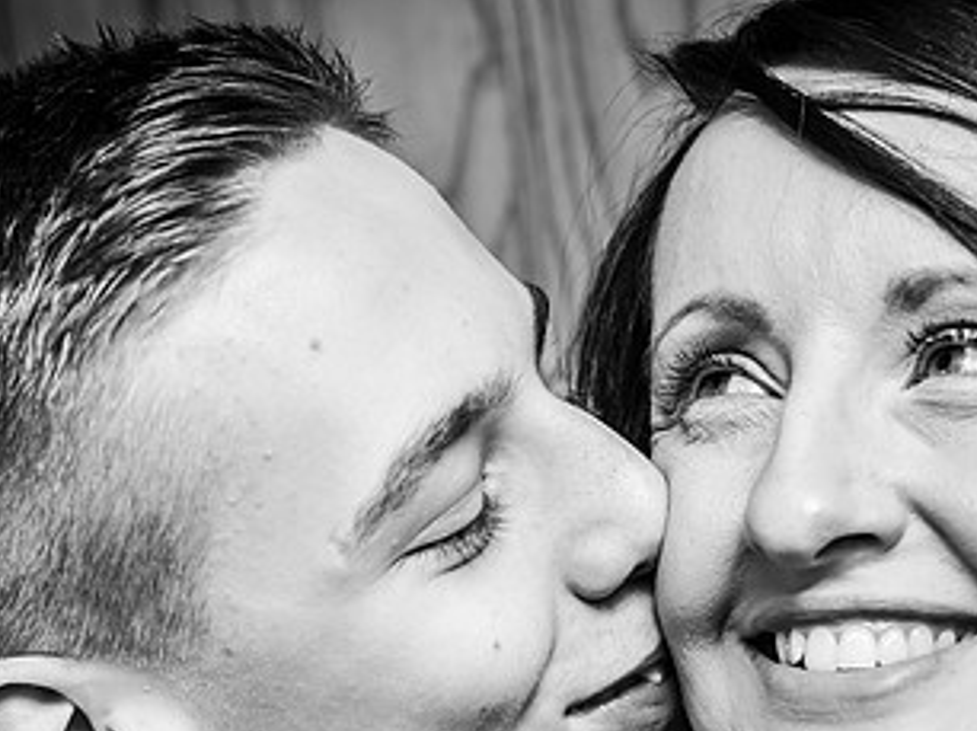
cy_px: 622
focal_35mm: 87
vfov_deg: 16.8
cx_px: 547
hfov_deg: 22.5
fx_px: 2454
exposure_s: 1/100
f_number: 3.2
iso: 160
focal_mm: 35
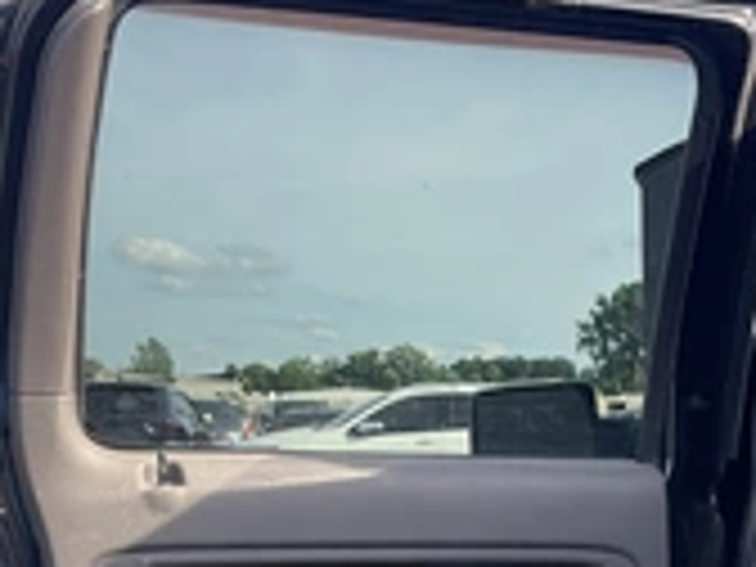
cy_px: 621
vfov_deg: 20.3
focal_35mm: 69
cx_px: 513
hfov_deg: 28.0
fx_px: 1507
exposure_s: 1/305
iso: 25
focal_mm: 3
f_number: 1.8
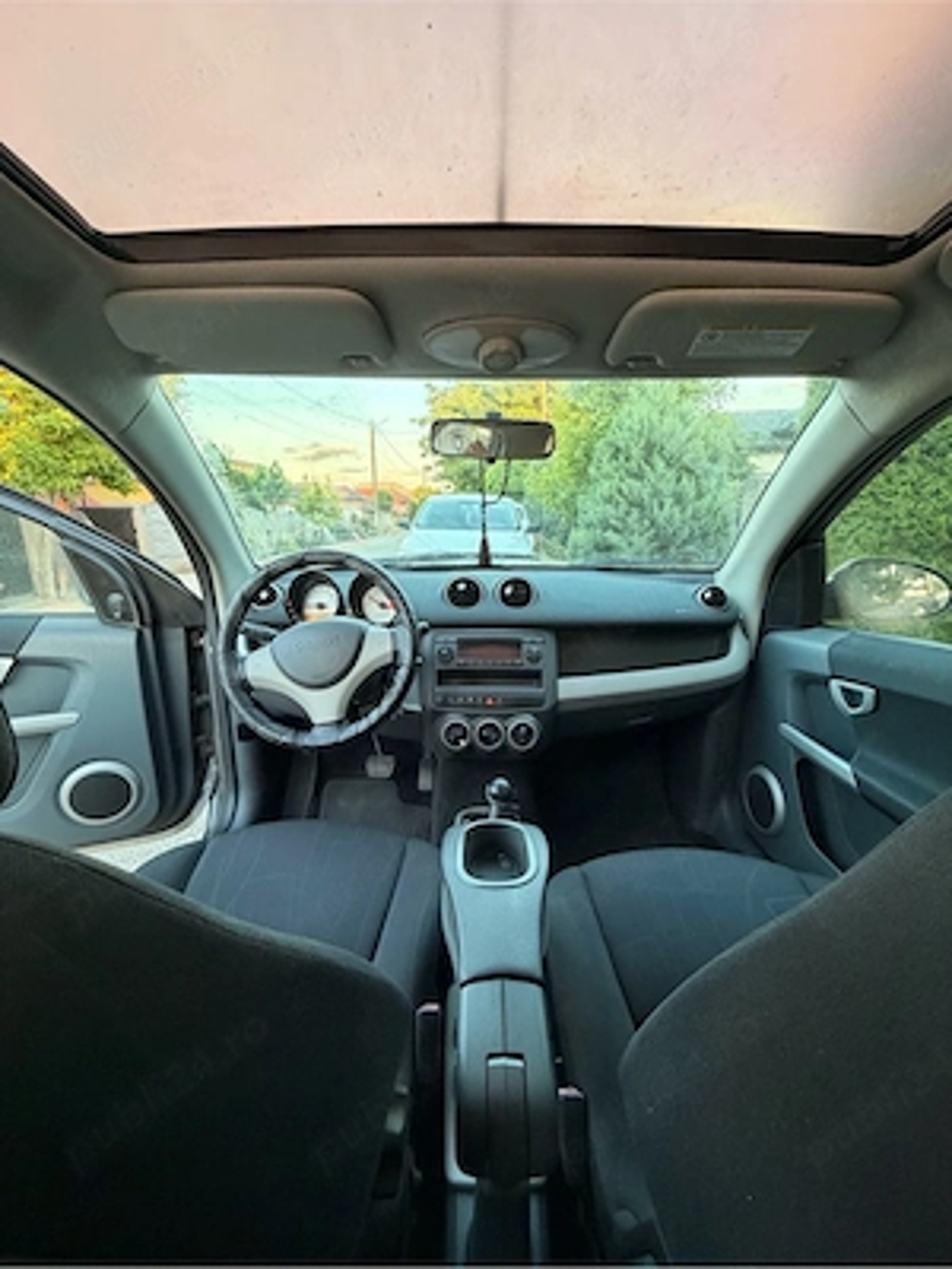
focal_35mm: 14
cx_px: 476
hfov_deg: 85.7
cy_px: 634
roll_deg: +1.1
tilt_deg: -12.4
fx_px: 513
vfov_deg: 102.1
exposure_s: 1/60
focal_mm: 2.22
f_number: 2.2
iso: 320
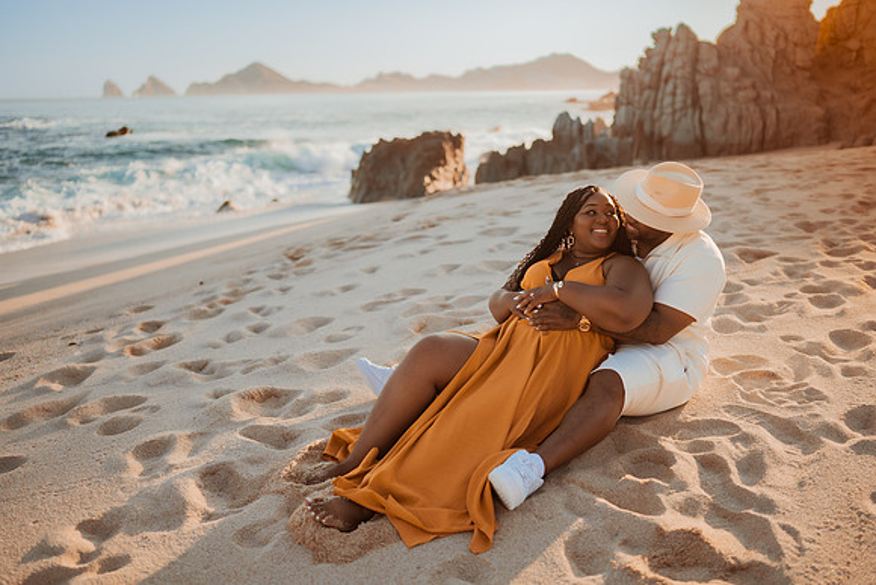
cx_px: 438
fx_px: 852
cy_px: 292
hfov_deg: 54.4
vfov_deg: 37.9
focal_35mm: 35
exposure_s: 1/1600
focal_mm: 35
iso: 100
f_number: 1.8
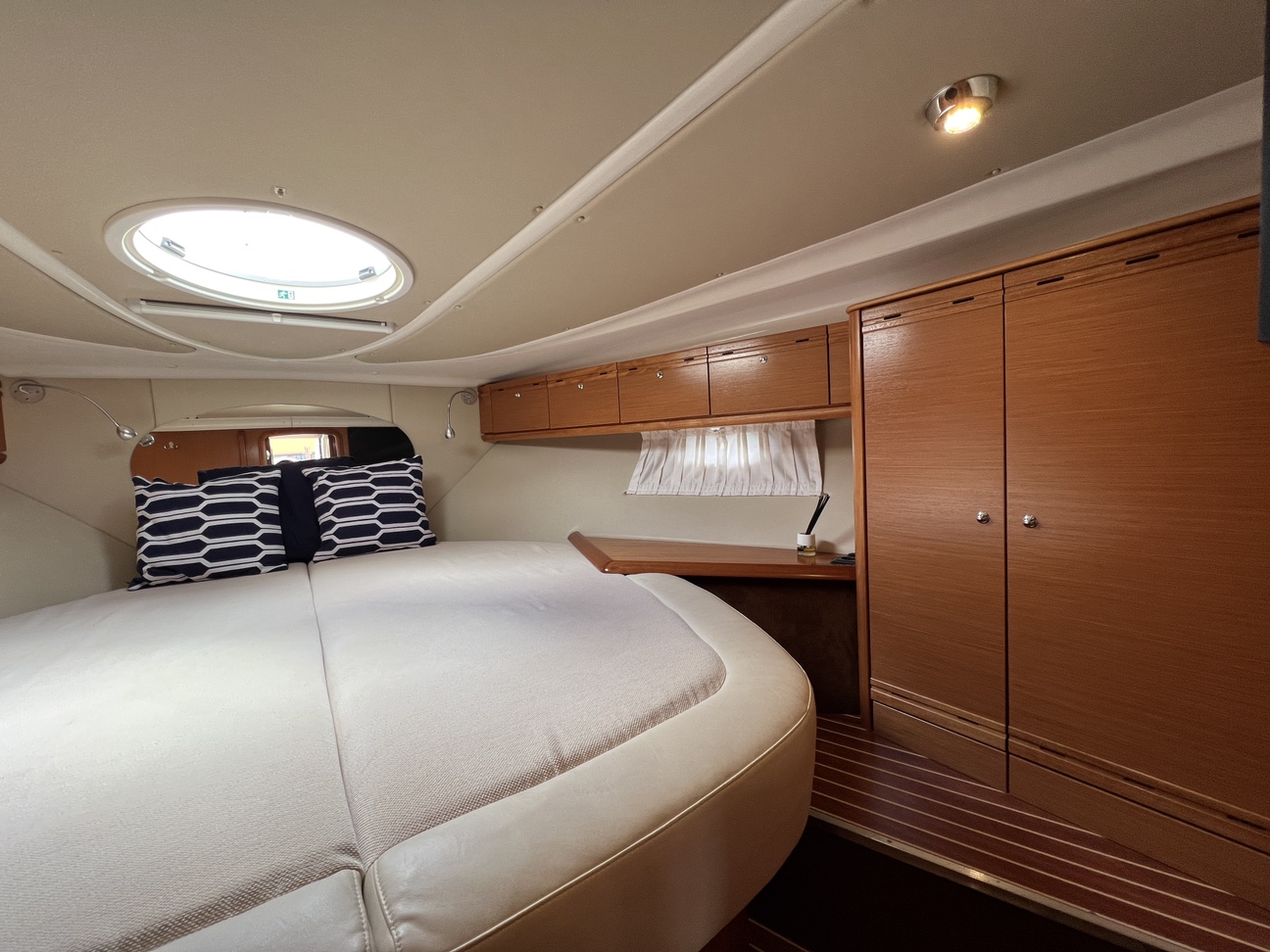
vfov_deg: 89.9
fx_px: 477
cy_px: 476
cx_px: 635
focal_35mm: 13
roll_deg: +4.7
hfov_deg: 106.2
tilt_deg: -2.3
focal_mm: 1.57
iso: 64
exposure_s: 1/99
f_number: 1.8
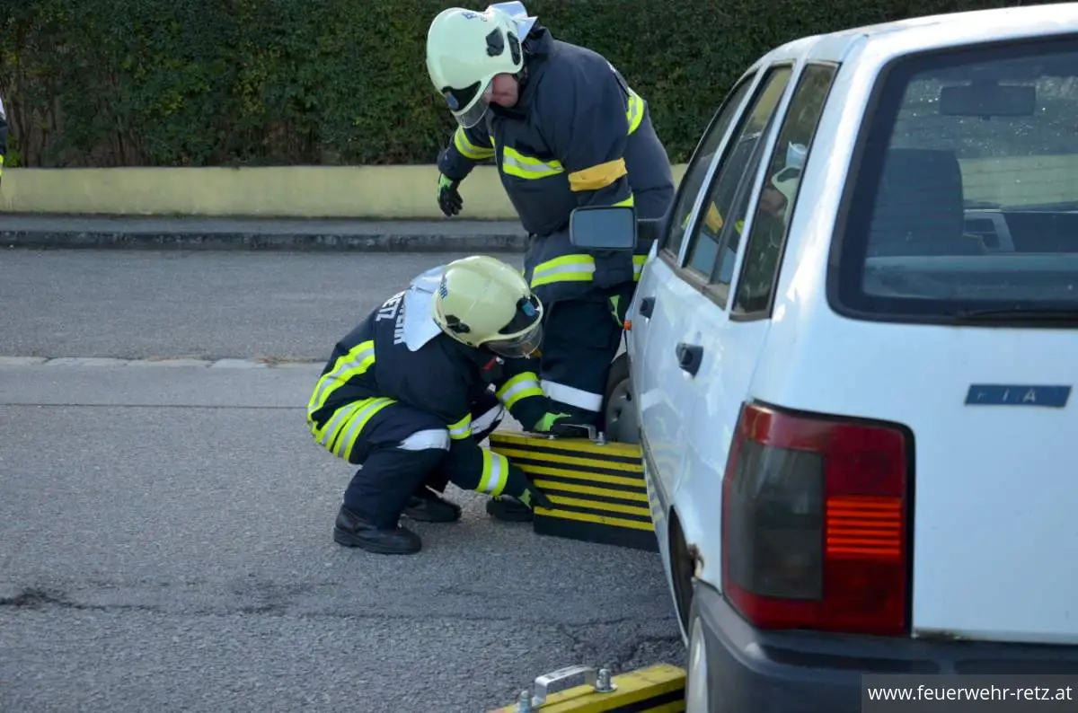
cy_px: 356
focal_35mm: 60
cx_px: 539
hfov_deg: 33.5
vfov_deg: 22.5
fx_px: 1792
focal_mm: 40
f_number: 4.5
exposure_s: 1/800
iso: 800
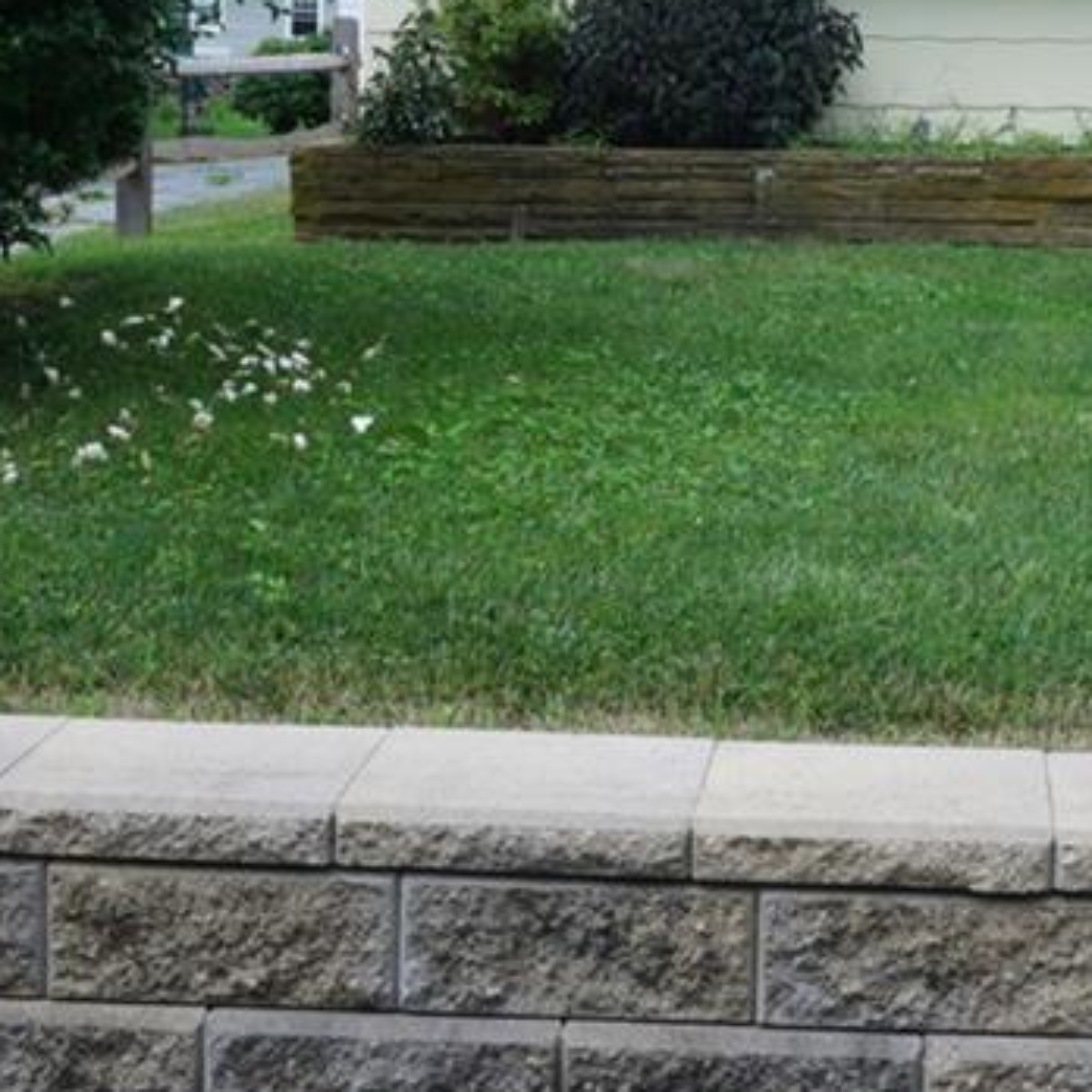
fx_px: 2141
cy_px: 94
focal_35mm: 60
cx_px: 897
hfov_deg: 27.9
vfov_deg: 27.5
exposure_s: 1/80
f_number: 13
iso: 100
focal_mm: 16
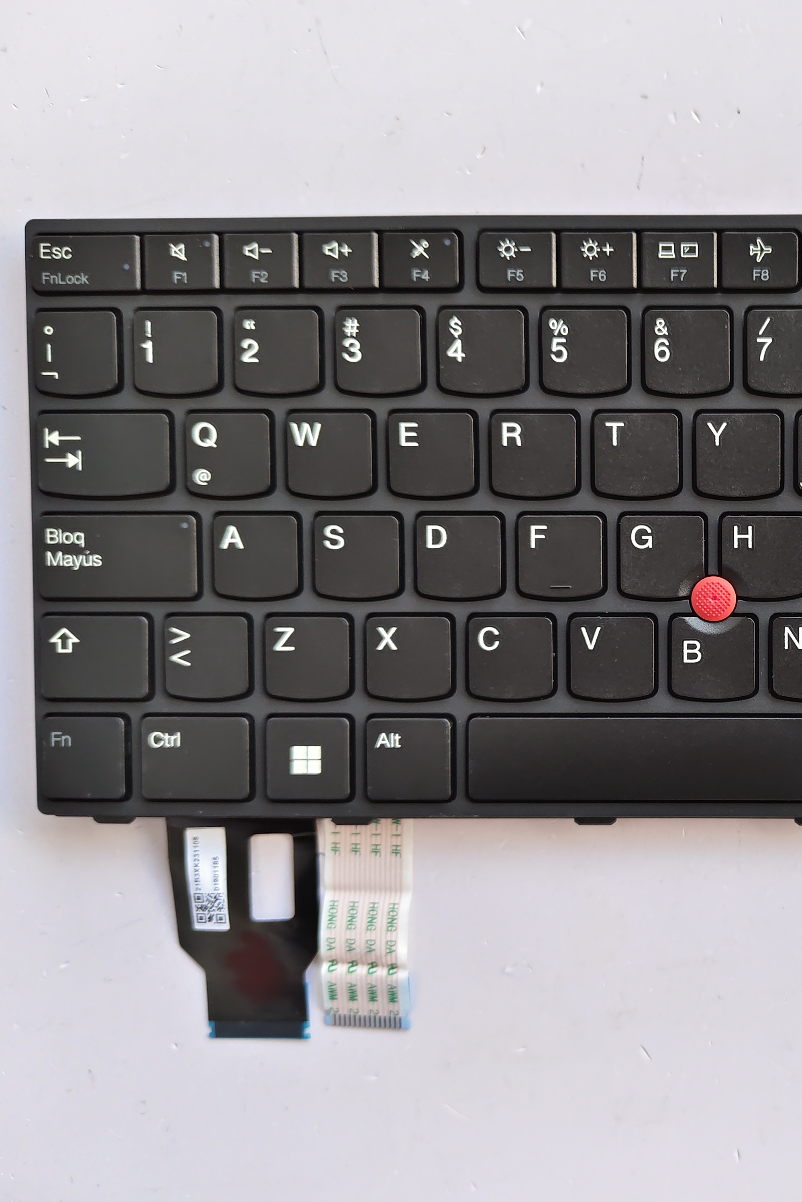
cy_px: 607
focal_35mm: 34
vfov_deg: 55.8
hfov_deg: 35.5
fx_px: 1136
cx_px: 783
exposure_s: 1/50
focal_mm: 5.56
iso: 538
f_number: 1.88
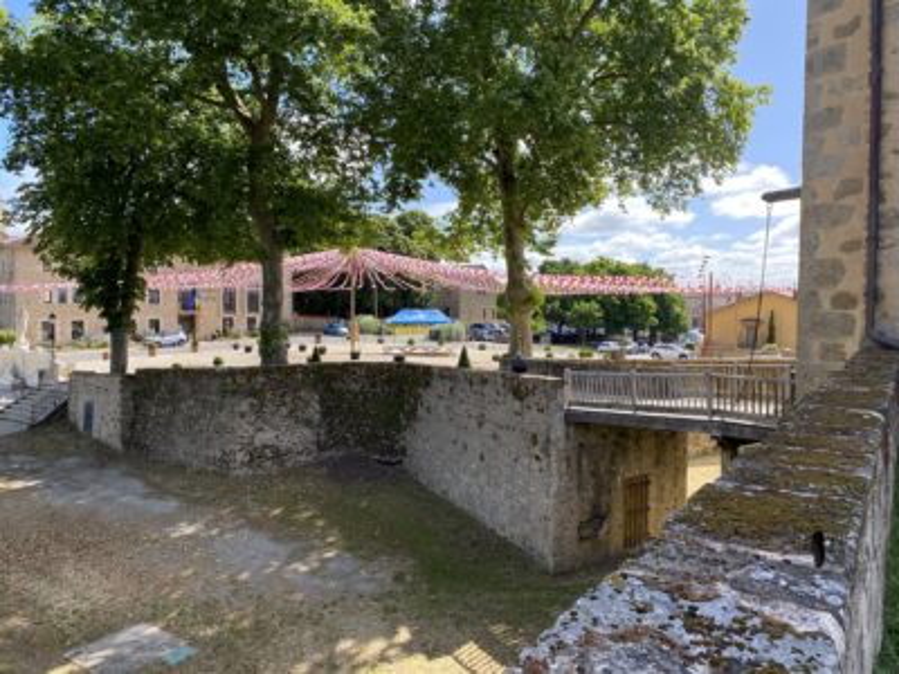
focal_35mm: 26
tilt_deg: -2.5
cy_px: 337
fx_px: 675
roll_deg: -0.1
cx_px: 450
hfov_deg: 67.3
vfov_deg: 53.1
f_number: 1.8
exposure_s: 1/833
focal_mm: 4.25
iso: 32
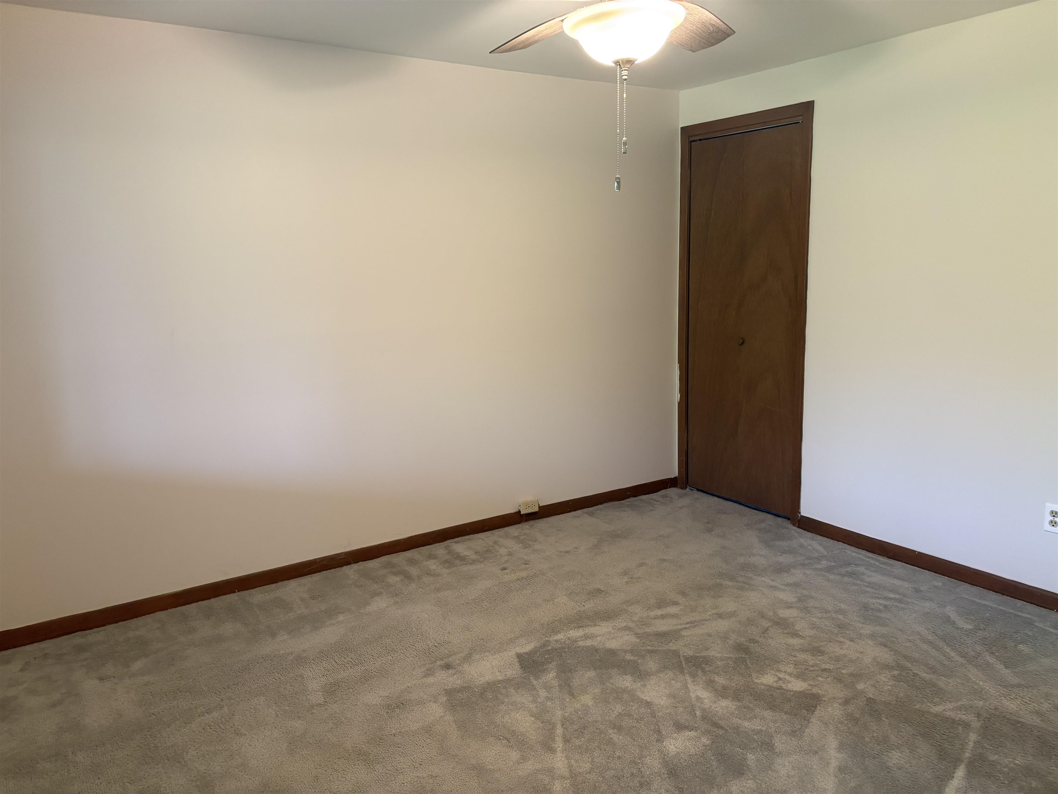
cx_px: 529
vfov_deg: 53.1
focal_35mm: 26
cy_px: 397
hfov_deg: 67.3
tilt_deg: -9.6
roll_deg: +0.7
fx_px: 795
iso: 320
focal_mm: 5.96
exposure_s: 1/60
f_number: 1.6
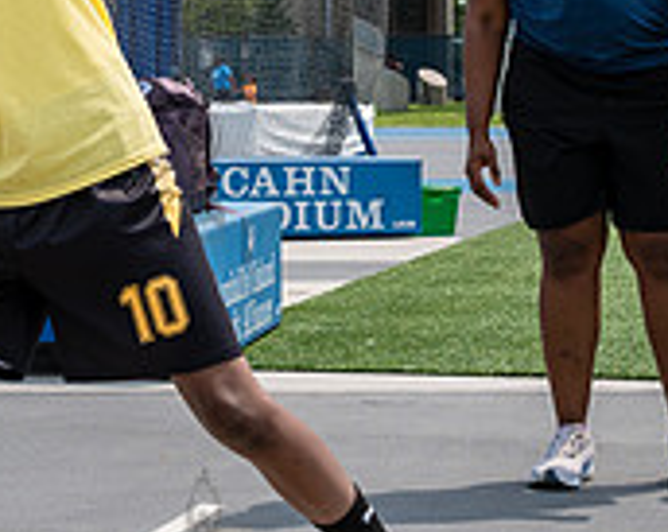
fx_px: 2684
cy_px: -2
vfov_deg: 11.2
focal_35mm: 136
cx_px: 194
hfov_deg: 14.1
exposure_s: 1/800
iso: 100
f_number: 5
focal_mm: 35
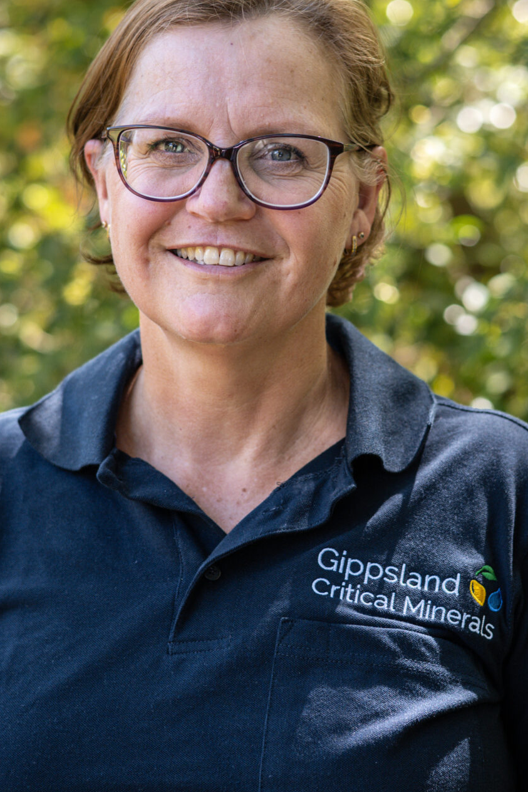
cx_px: 249
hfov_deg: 16.9
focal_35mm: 81
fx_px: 1781
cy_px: 368
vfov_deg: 25.1
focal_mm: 50
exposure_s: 1/320
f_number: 2.8
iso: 200
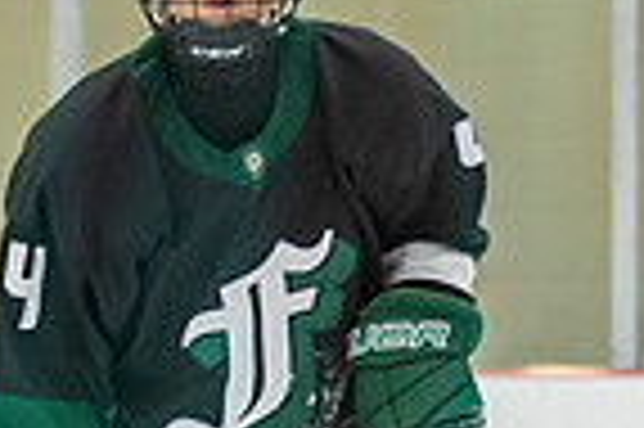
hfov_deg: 3.0
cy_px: 522
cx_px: 103
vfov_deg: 2.0
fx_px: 12115
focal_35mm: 678
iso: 2000
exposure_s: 1/640
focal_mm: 120
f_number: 2.8
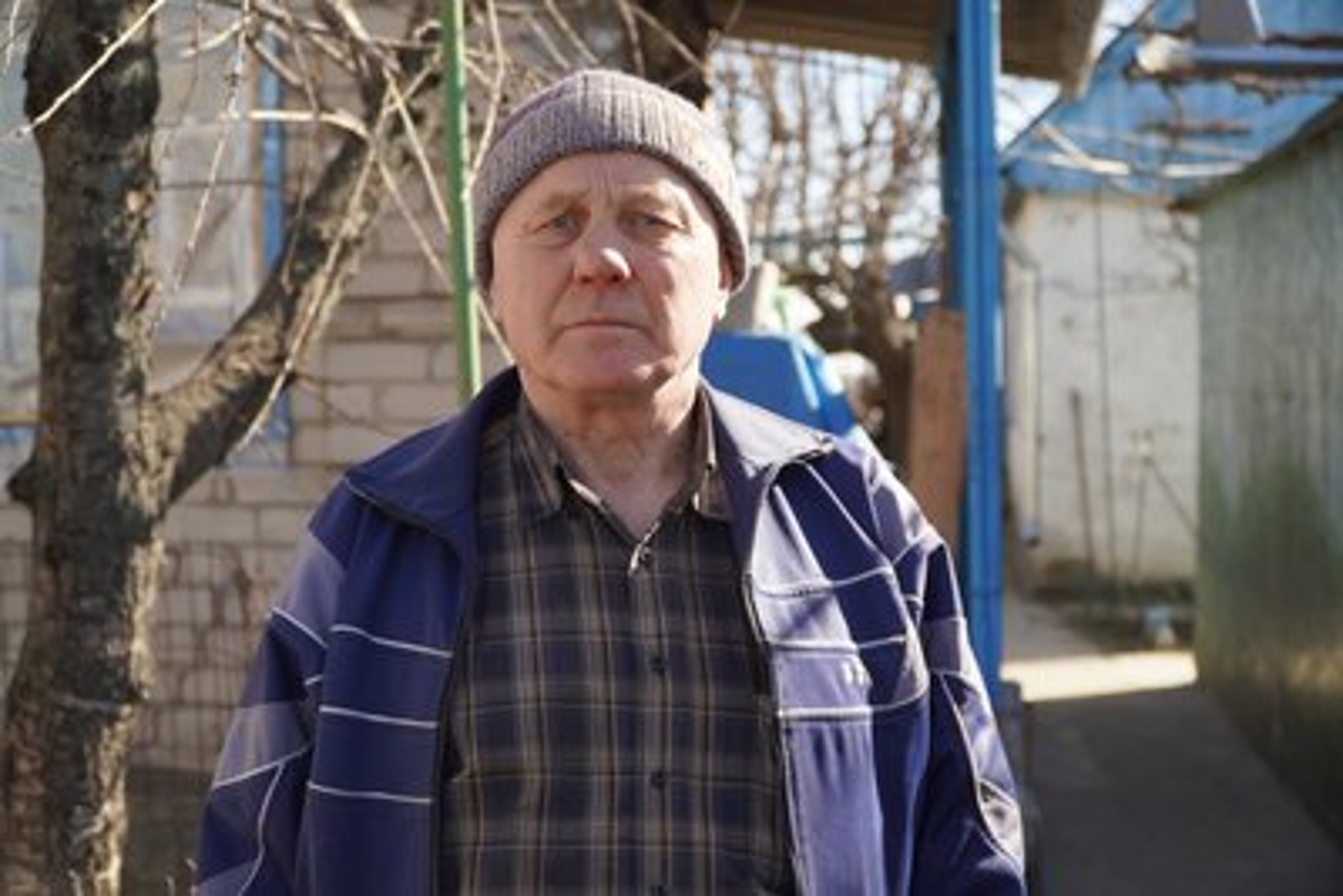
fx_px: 2071
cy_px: 448
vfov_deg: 24.4
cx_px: 672
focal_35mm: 56
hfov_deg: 35.9
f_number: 4.5
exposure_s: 1/320
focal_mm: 37
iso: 100
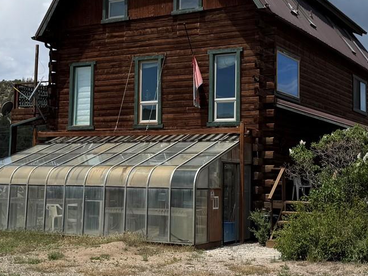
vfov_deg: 24.7
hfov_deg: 32.7
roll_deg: -0.8
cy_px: 106
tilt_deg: +5.9
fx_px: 627
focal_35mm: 59
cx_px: 183
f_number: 1.78
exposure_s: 1/6410
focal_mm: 6.76
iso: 80
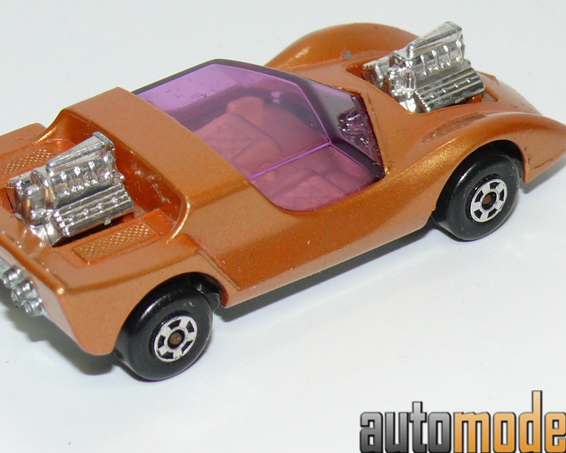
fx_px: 2596
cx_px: 227
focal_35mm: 155
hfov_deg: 12.4
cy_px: 139
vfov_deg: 10.0
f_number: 4
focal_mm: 13.3
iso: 100
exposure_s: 1/30
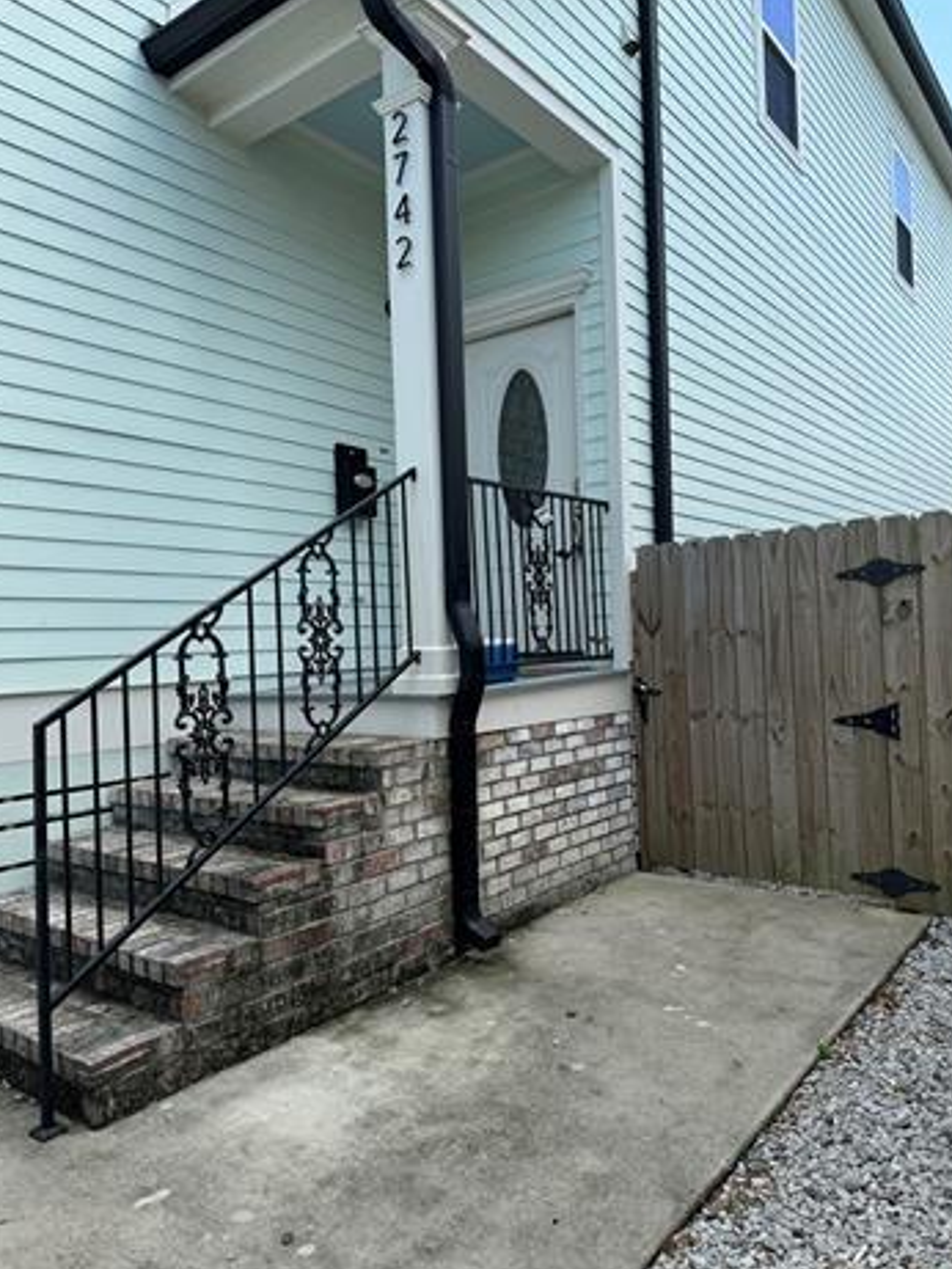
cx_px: 476
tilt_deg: +1.4
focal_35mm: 25
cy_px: 630
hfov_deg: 54.9
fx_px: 916
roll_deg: +2.2
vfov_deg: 69.4
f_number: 1.78
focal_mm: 6.76
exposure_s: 1/1215
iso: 80
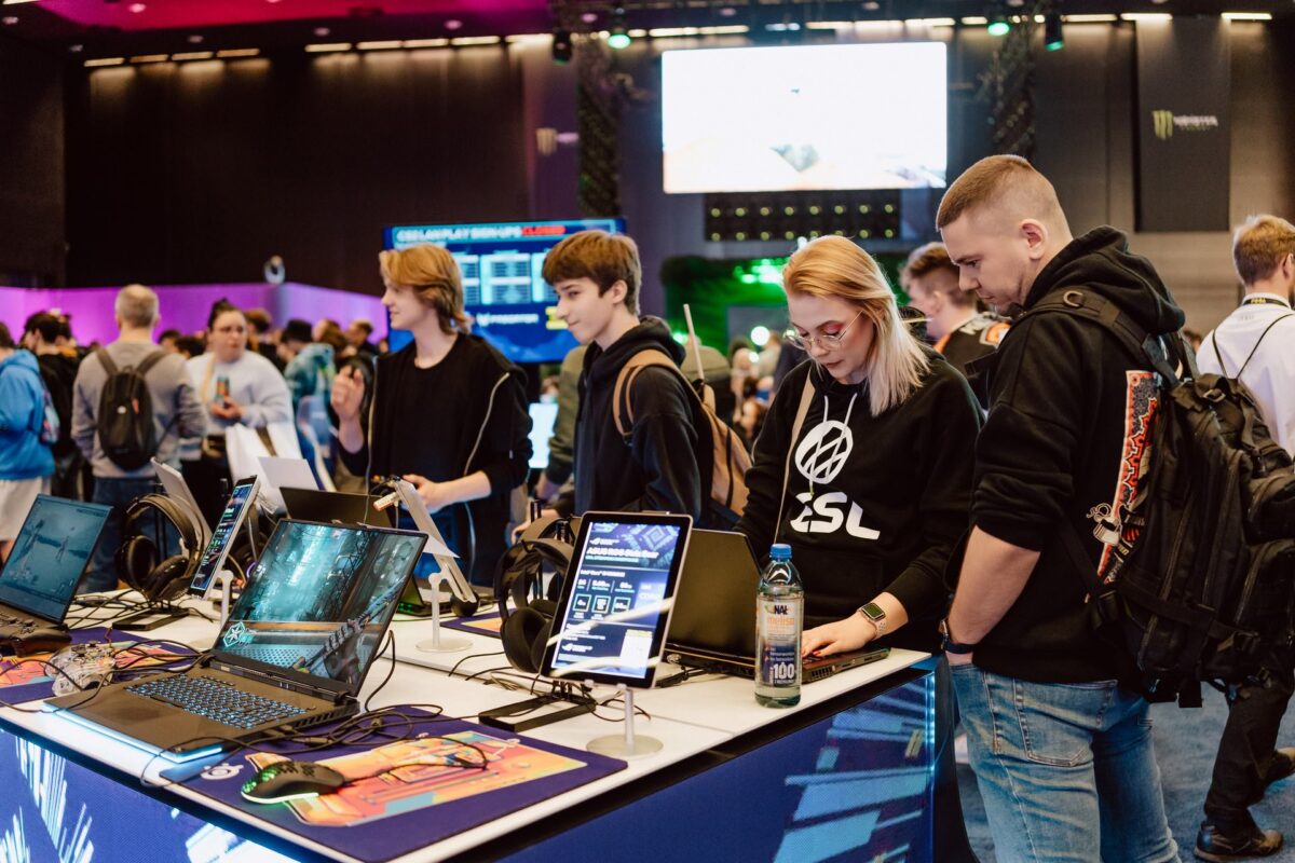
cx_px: 648
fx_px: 1259
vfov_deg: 37.9
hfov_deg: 54.4
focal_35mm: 35
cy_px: 432
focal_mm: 35
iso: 1600
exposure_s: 1/100
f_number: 2
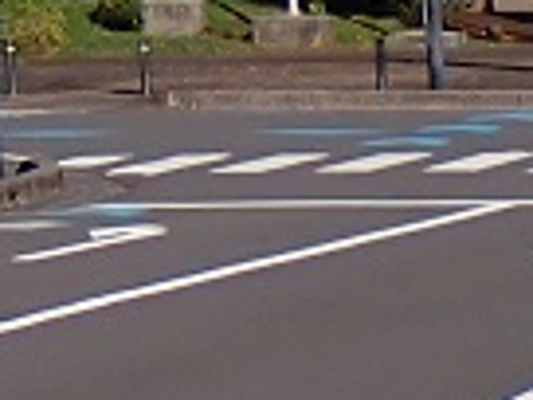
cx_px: -870
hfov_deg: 5.5
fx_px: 5312
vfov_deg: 4.1
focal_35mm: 345
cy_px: -867
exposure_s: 1/160
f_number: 13
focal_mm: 8.4
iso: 100
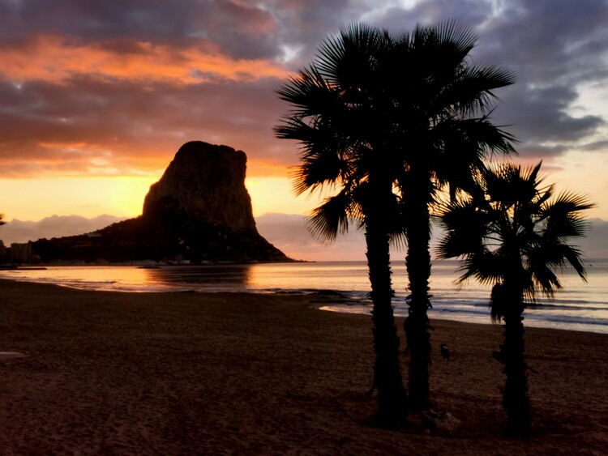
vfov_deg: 29.7
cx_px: 304
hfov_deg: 38.9
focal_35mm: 49
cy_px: 228
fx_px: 861
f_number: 1.6
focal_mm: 5.56
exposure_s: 1/910
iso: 50
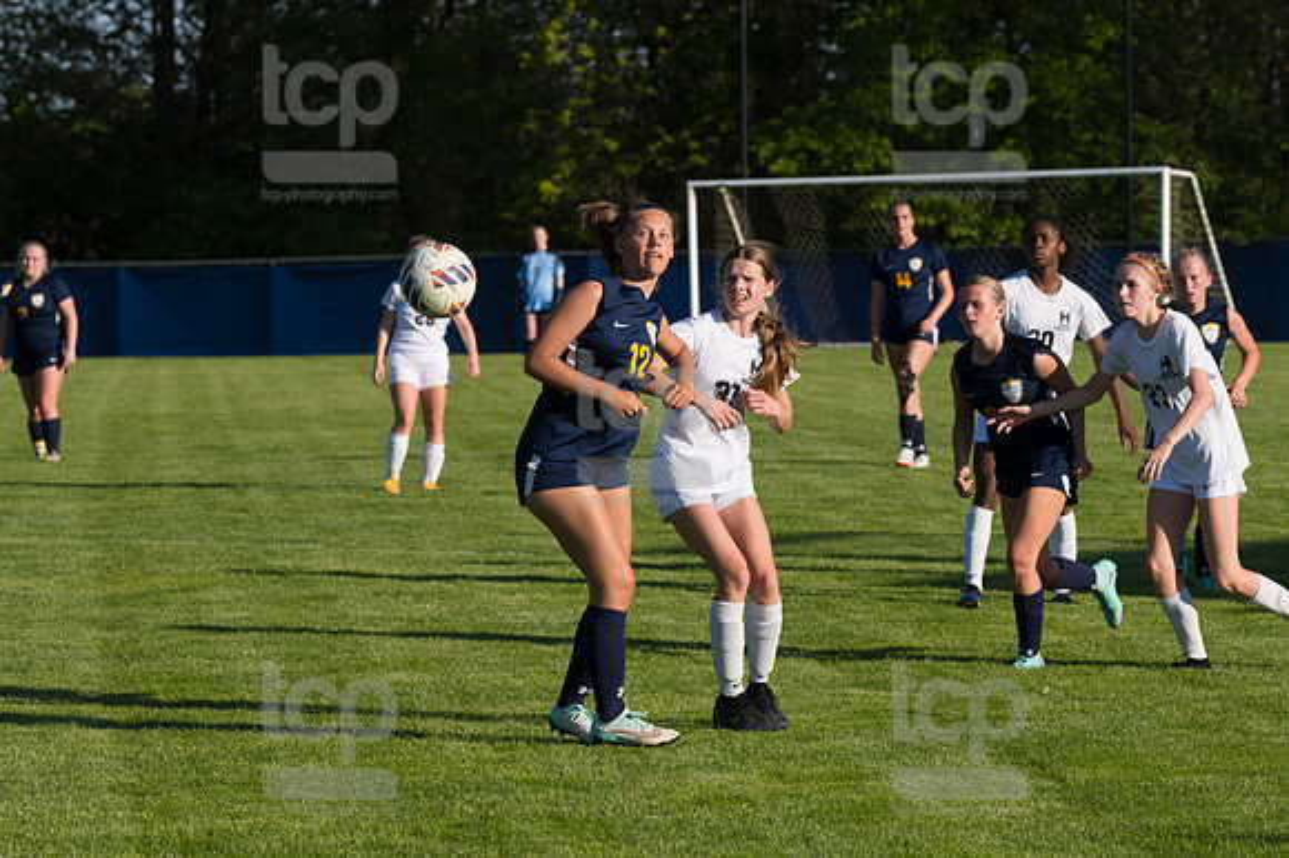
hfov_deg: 11.8
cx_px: 644
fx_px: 6226
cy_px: 429
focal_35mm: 174
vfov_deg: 7.9
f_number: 5.6
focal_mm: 116
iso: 250
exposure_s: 1/1600
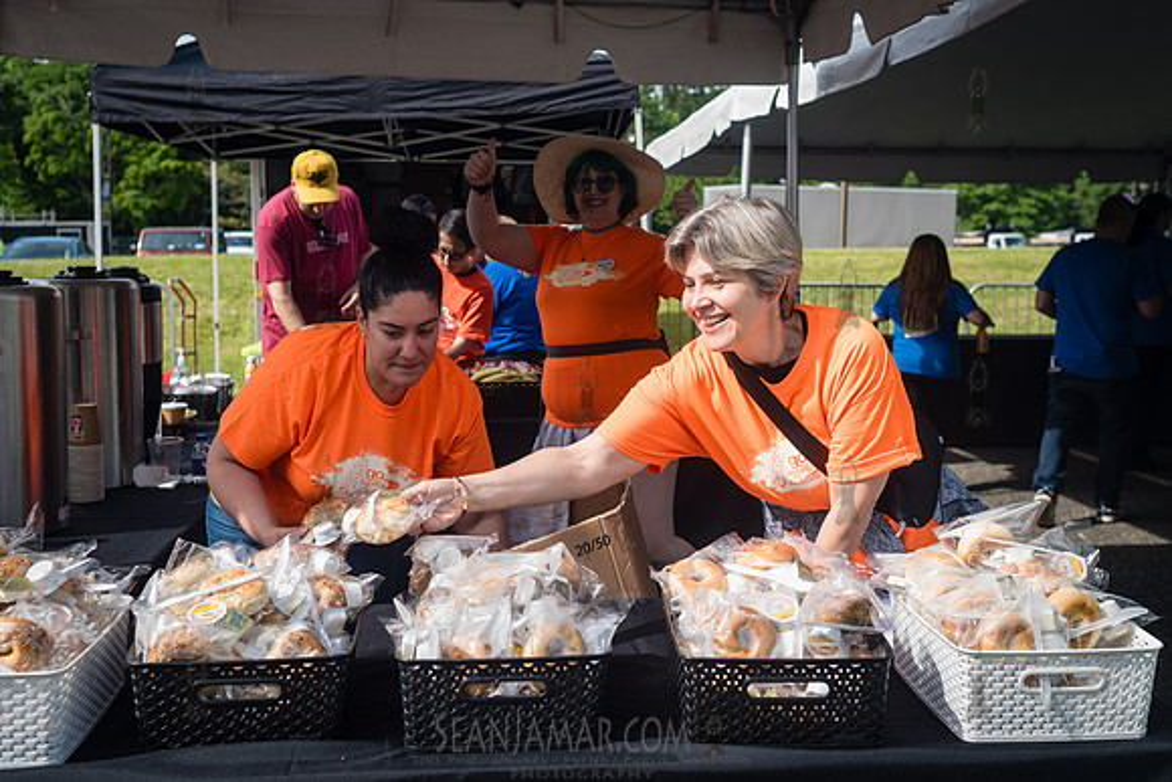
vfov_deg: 33.1
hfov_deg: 48.1
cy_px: 360
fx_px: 1314
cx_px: 589
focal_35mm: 40
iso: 200
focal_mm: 35
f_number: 4
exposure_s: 1/1250
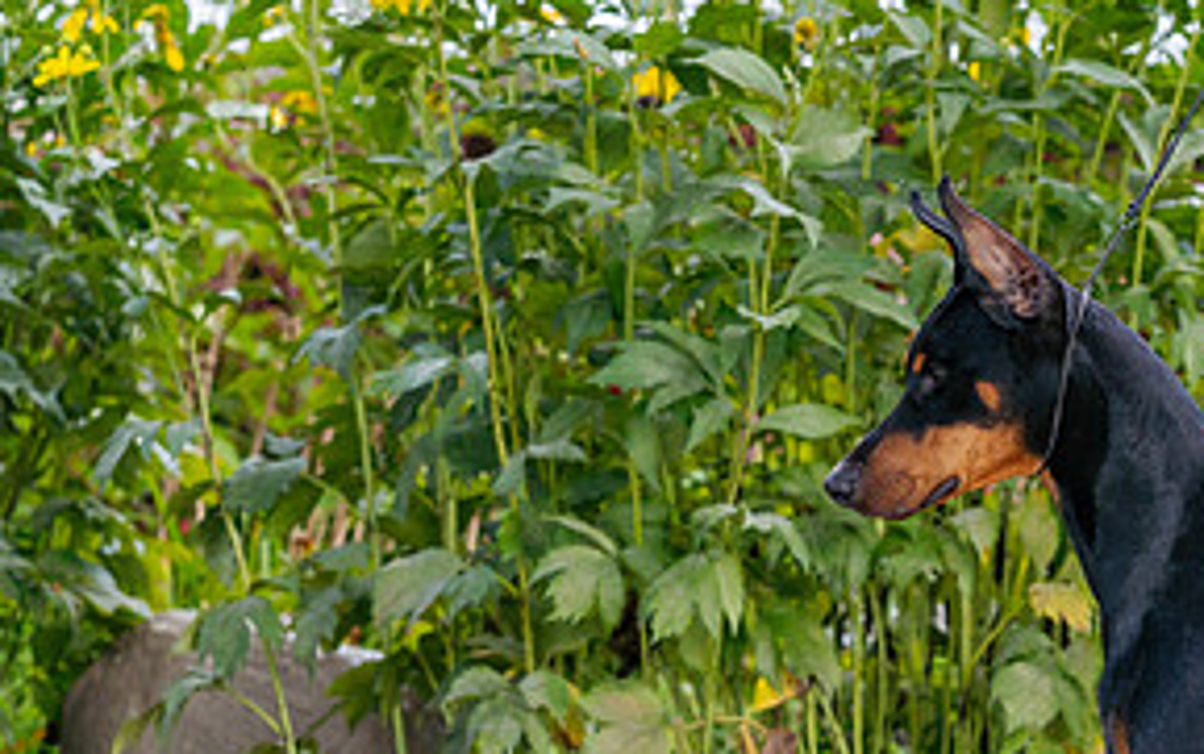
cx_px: 1042
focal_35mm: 223
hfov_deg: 9.4
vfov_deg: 5.9
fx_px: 7322
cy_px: 610
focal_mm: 109
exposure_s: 1/640
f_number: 4
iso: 320
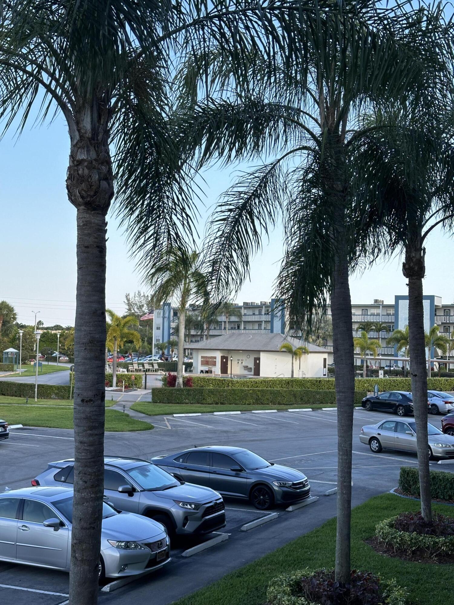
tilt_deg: +2.6
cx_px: 227
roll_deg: -0.9
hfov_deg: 30.3
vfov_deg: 39.7
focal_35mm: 48
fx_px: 839
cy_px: 302
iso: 64
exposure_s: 1/962
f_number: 1.78
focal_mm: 6.86
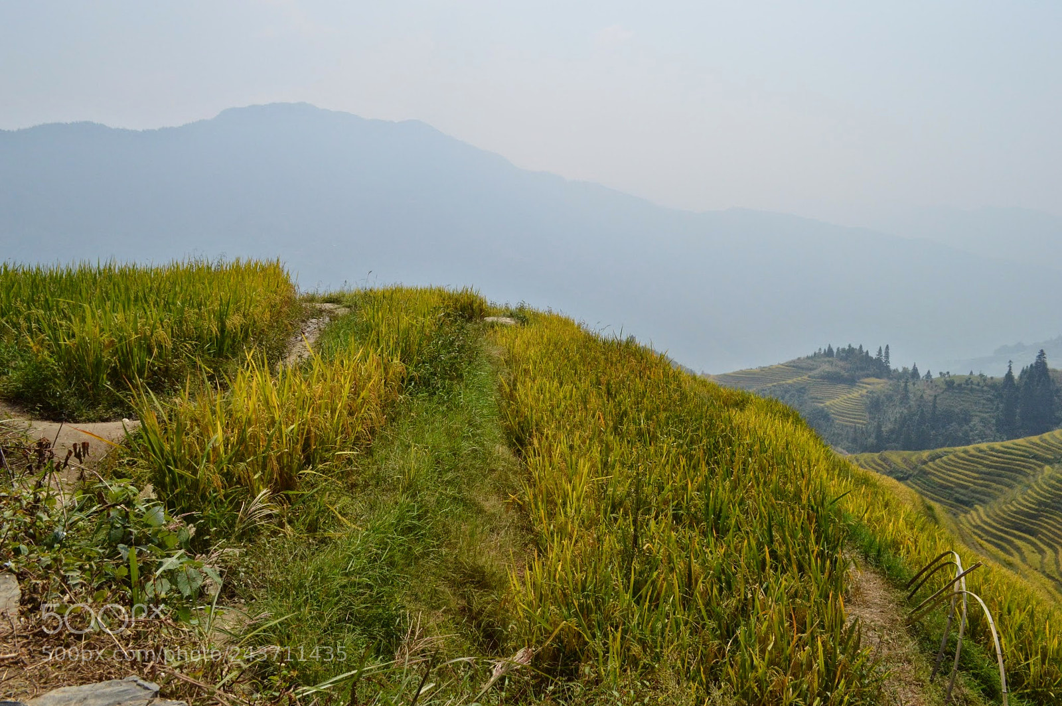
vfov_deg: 47.9
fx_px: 796
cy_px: 353
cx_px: 531
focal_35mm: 27
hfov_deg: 67.4
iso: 1000
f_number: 8
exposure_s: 1/4000
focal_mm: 18
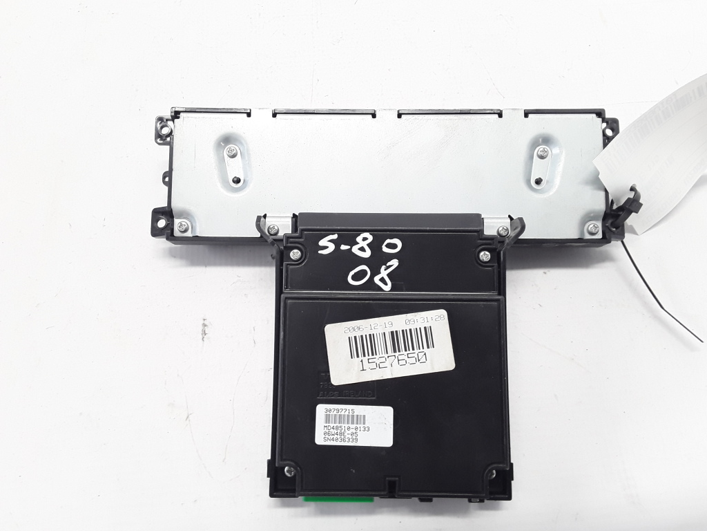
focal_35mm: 27
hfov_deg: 65.3
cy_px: 266
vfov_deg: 51.4
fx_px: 551
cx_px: 354
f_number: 1.9
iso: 100
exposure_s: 1/33
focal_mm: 2.91
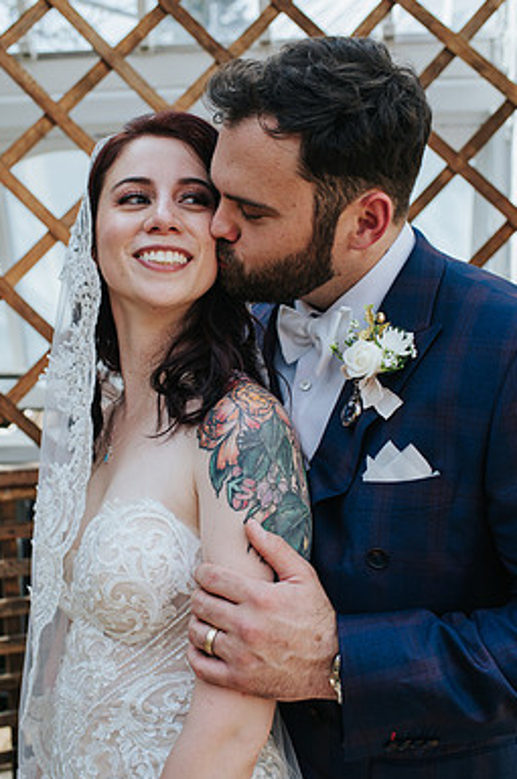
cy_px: 402
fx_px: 886
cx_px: 226
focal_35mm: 41
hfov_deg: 32.5
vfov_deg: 47.5
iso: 220
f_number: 3.5
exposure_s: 1/640
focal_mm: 35
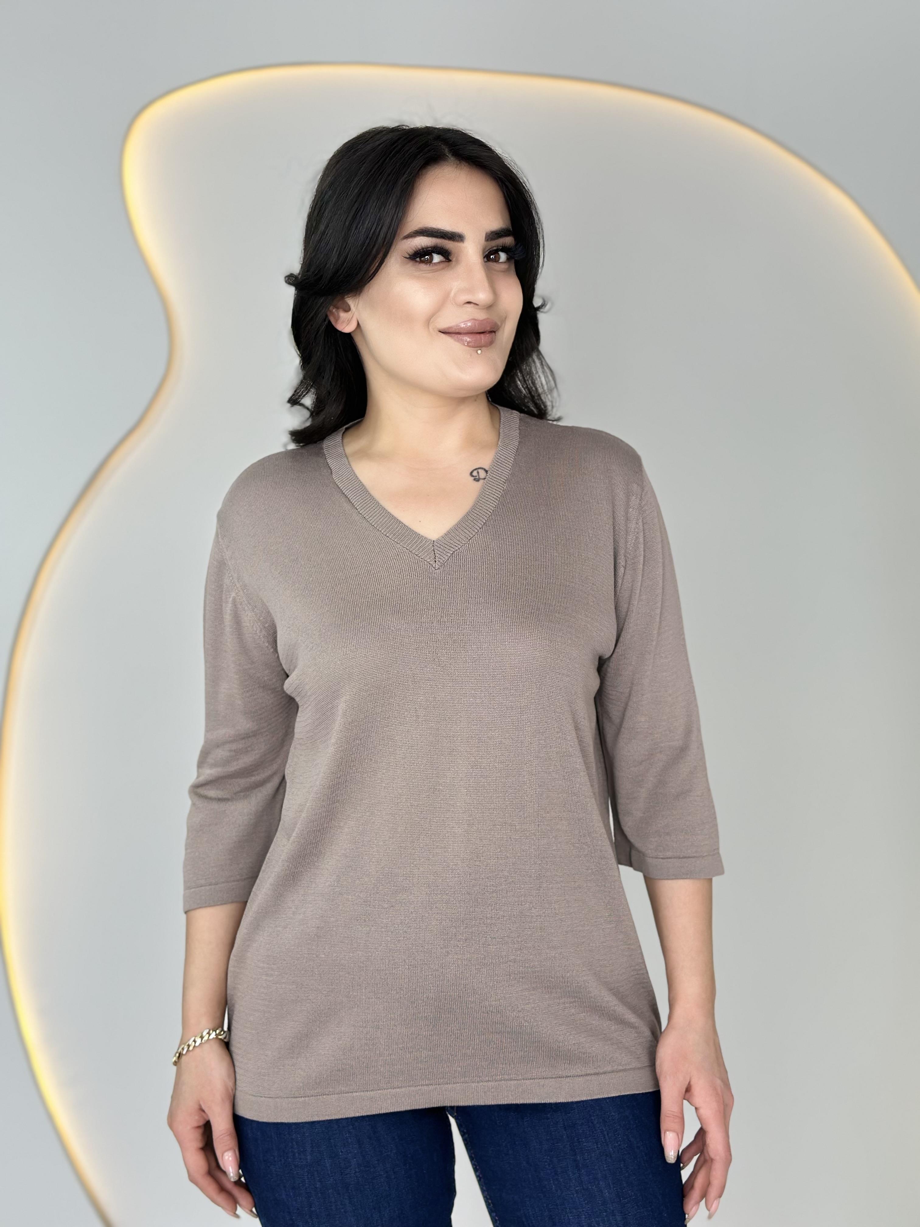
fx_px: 1701
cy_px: 614
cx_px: 460
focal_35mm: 48
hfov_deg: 30.3
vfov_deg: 39.7
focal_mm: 6.86
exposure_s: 1/262
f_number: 1.78
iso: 80
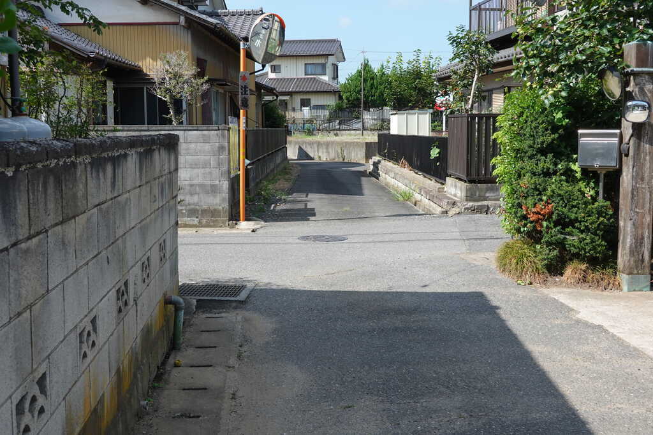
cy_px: 218
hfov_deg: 42.7
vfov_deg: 29.3
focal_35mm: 46
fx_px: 834
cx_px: 326
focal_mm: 17.19
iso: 125
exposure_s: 1/250
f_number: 5.6
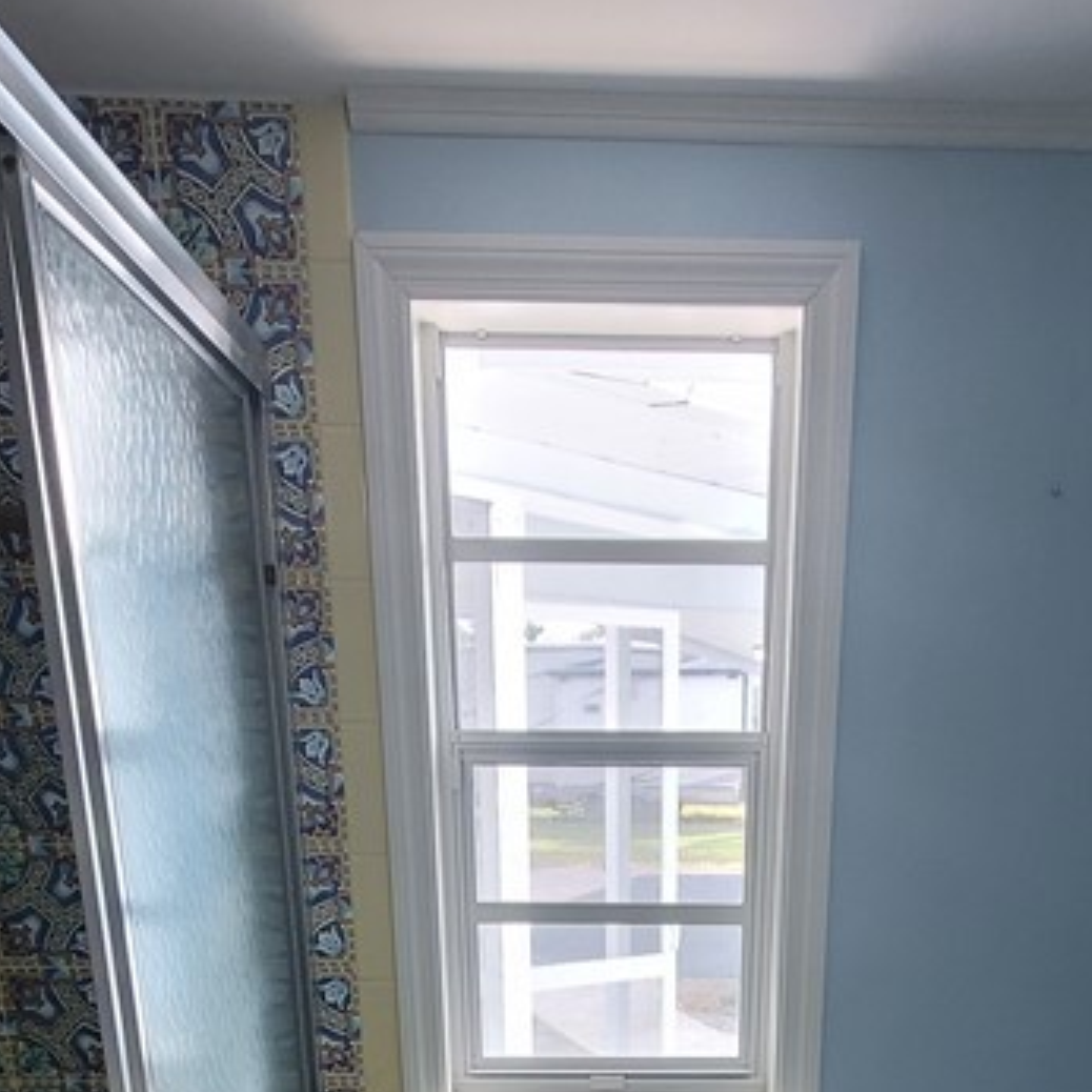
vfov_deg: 40.0
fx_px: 1213
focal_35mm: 34
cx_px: 641
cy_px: 1180
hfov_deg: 48.2
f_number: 2.2
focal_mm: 1.74
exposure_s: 1/60
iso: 125
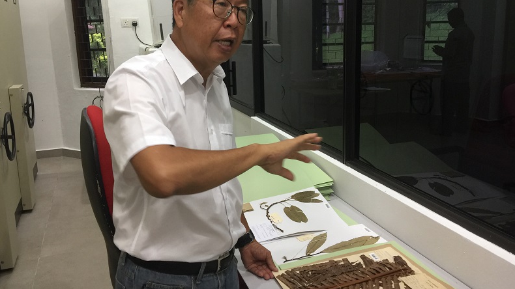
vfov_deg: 36.5
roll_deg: -0.6
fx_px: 437
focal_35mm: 32
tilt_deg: -8.2
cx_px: 260
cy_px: 111
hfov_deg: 61.0
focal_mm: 4.15
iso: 40
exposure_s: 1/17
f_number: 2.2
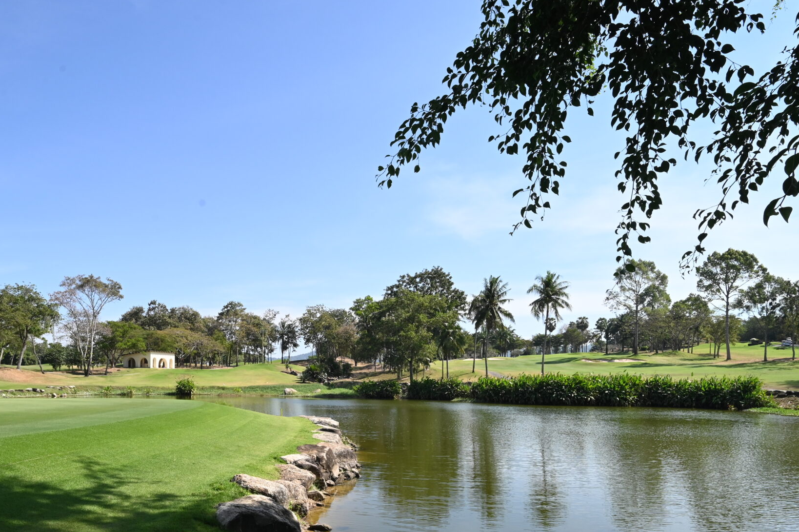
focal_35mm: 25
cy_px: 394
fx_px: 555
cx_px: 309
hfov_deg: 70.6
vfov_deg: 49.3
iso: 360
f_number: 11
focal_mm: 16
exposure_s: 1/250
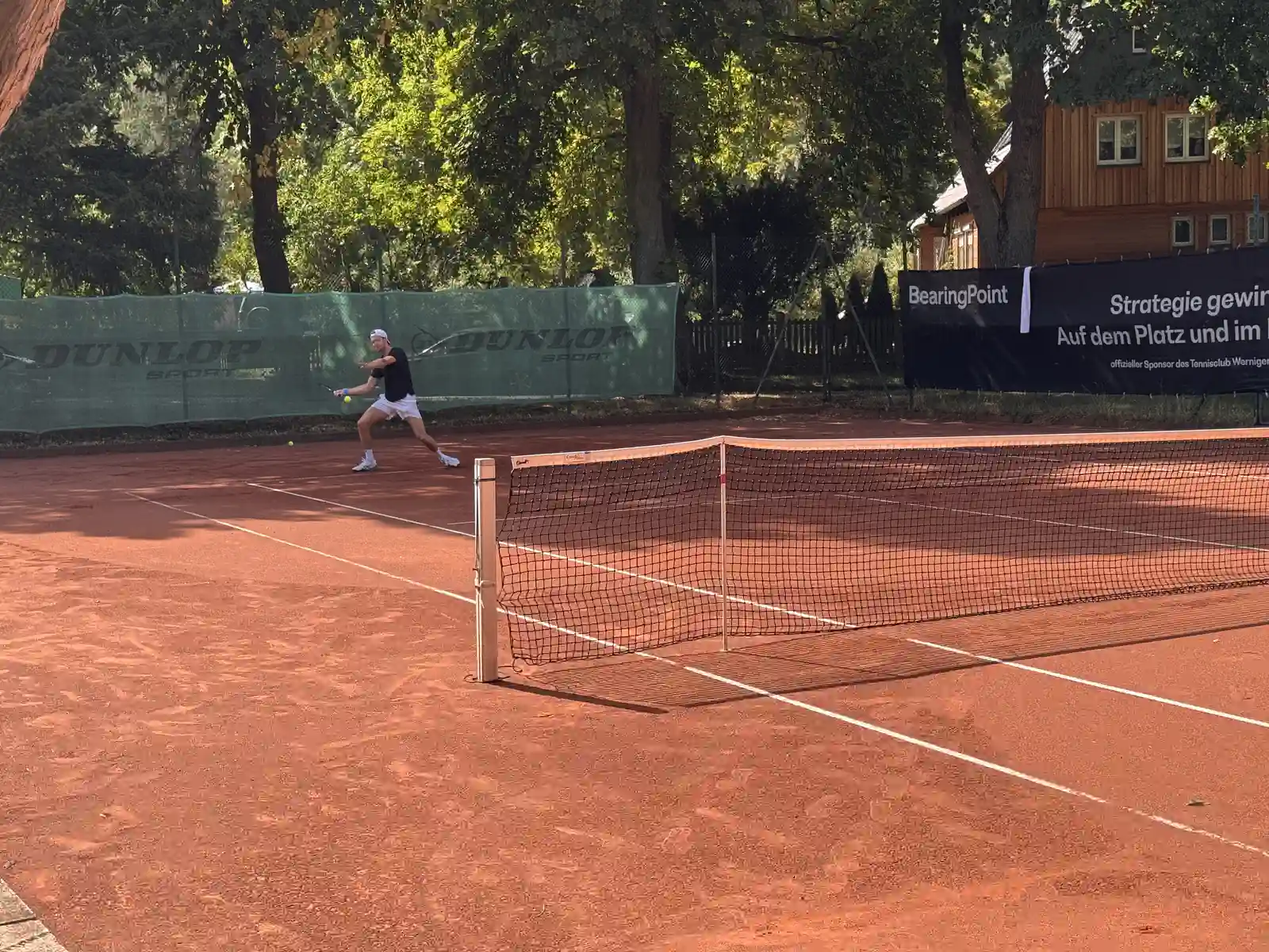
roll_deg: +1.9
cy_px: 476
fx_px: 1760
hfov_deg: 39.7
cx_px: 634
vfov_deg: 30.3
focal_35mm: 48
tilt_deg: -4.0
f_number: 1.78
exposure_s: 1/1818
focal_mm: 6.76
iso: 64
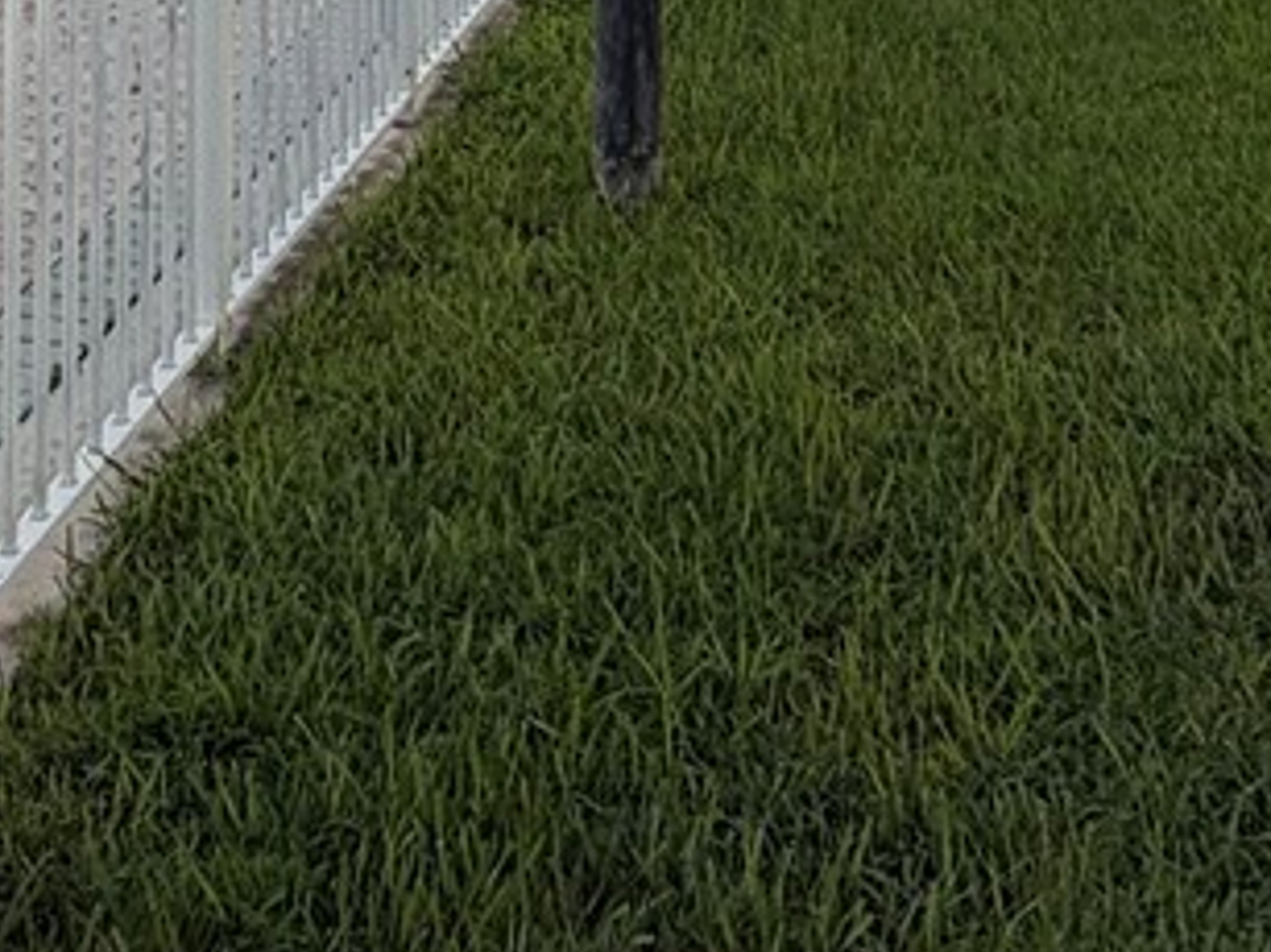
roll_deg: +0.3
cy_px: -803
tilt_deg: +4.4
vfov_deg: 16.5
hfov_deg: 26.7
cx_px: 538
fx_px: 2679
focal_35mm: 73
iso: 25
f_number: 2.2
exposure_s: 1/770
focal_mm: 2.22
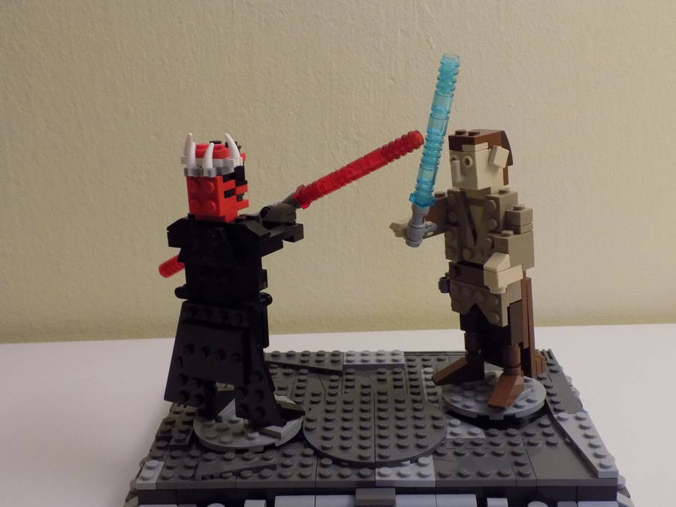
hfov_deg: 45.8
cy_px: 254
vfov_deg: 35.1
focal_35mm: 41
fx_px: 801
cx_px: 338
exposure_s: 1/10
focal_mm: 7.3
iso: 400
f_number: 3.6
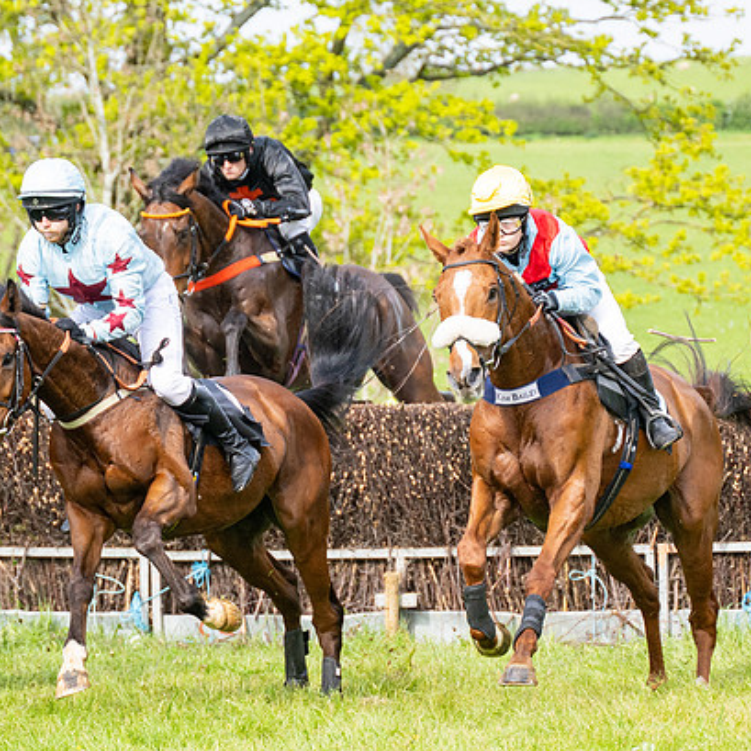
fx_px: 6308
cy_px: 320
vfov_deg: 6.8
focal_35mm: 257
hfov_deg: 6.8
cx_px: 594
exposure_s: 1/2000
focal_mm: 98
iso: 400
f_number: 4
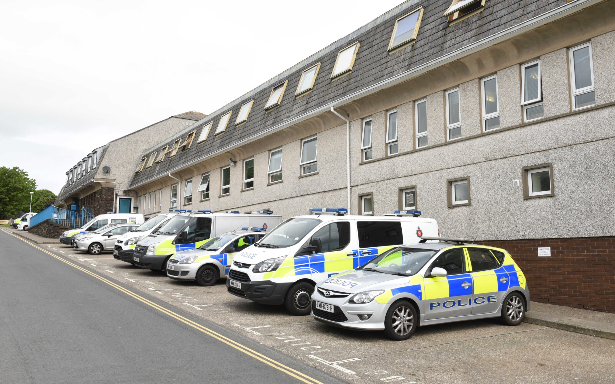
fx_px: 536
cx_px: 306
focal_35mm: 32
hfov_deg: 59.7
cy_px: 186
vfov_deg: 39.4
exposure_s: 1/200
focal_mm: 31
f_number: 14
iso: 400
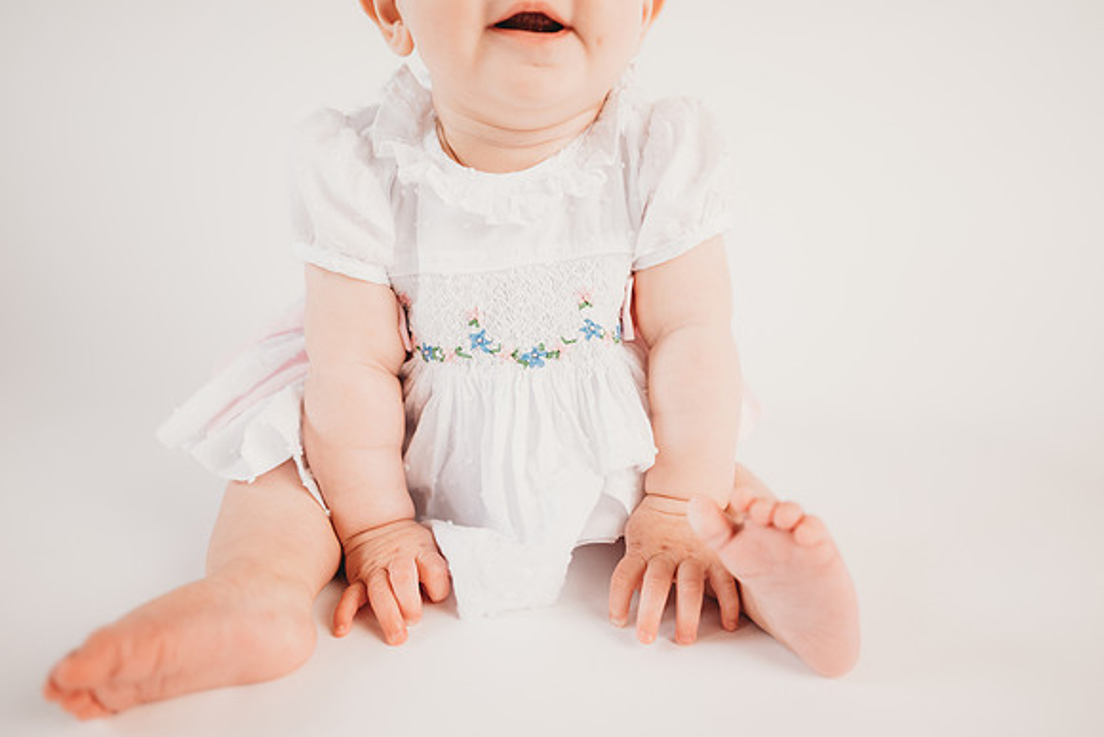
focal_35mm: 24
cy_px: 368
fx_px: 736
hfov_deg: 73.7
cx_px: 552
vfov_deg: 53.2
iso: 100
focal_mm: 24
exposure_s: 1/160
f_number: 2.2
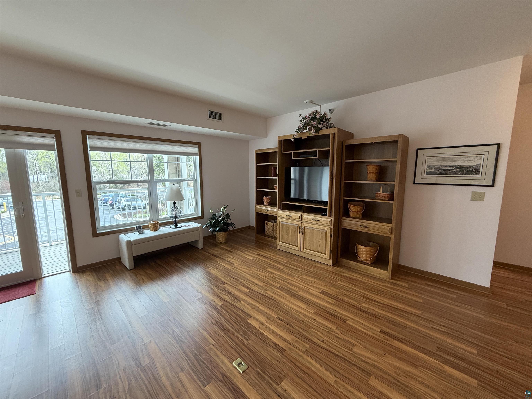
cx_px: 266
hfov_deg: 102.1
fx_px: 215
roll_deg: +0.9
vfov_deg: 85.7
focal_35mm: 14
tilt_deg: -6.9
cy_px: 200
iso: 200
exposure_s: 1/60
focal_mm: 2.22
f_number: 2.2
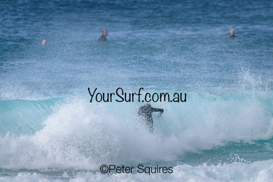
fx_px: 6826
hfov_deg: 2.3
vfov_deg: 1.5
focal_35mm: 900
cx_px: 136
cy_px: 91
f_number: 11
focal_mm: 900
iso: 640
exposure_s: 1/2000
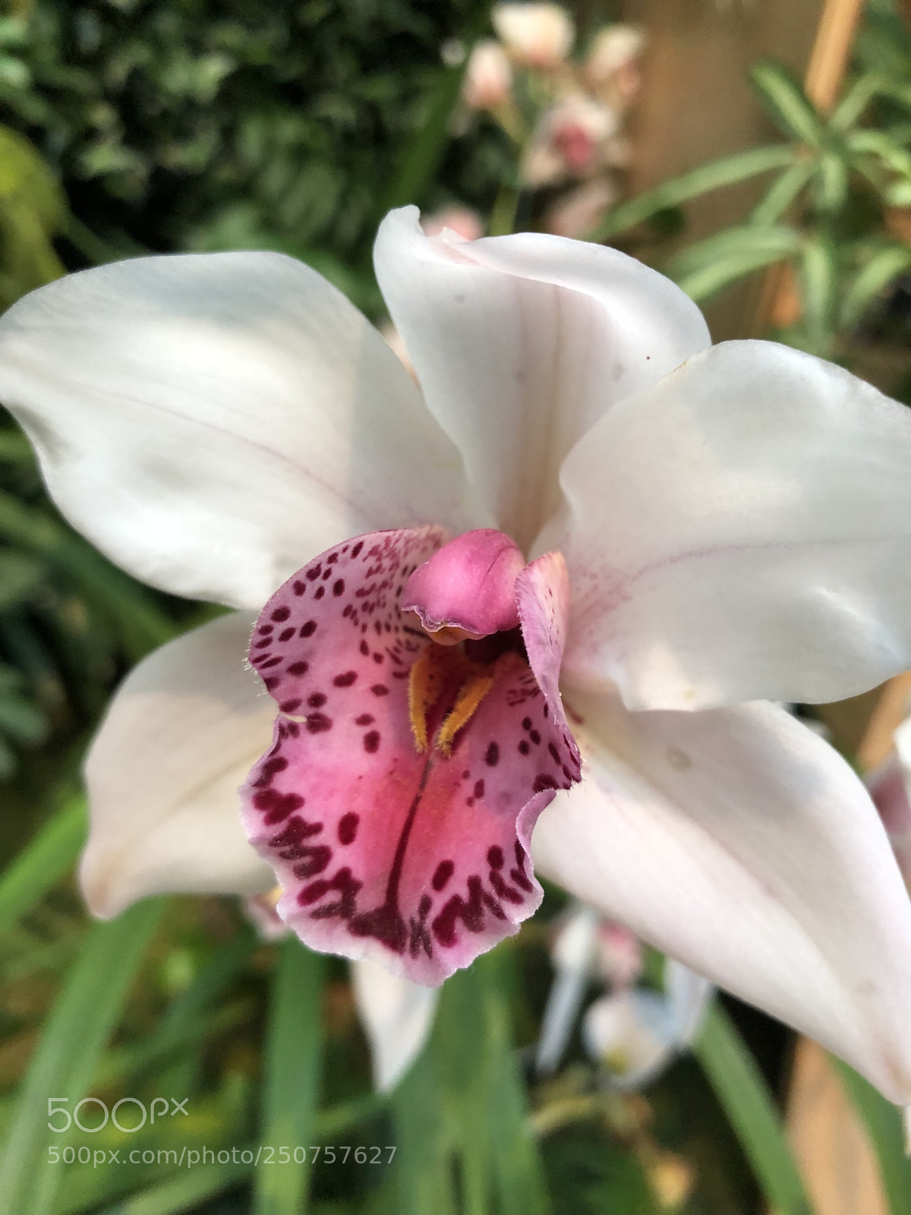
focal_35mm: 28
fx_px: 983
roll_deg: -9.8
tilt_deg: -30.0
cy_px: 608
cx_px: 456
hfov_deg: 49.7
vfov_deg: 63.4
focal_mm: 3.99
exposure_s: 1/30
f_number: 1.8
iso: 32
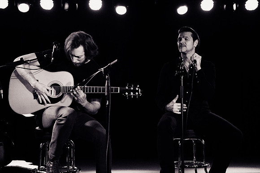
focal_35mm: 68
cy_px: 69
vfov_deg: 20.1
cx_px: 130
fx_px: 489
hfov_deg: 29.8
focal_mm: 55.5
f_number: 3.5
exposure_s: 1/320
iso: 1600
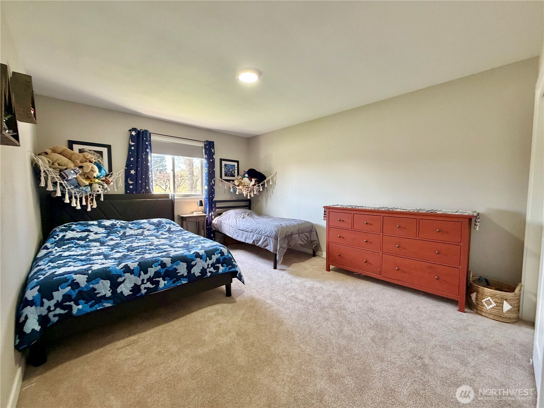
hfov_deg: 102.1
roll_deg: +1.1
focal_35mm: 14
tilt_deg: -3.1
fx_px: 220
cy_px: 204
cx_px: 272
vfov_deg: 85.7
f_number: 2.2
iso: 320
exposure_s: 1/84
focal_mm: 2.22
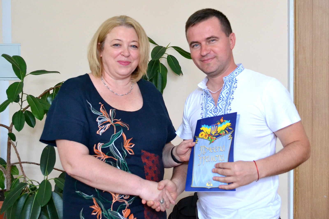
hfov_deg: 46.4
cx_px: 164
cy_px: 110
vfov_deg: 31.9
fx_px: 384
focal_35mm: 42
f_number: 5.6
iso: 2500
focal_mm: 28
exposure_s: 1/160
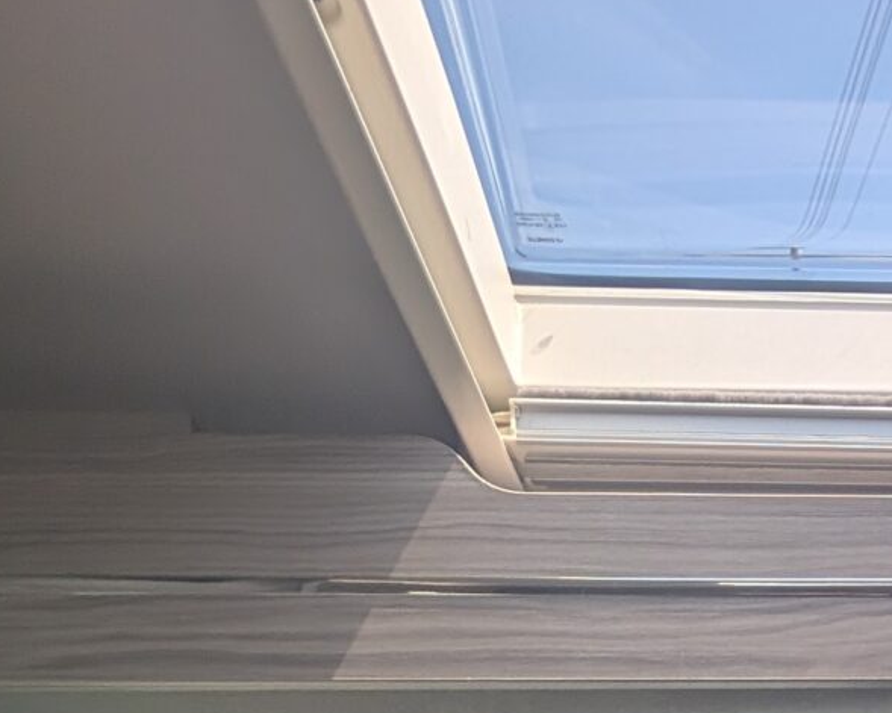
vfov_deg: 20.5
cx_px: 1050
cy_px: 1299
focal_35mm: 51
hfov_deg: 31.3
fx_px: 1346
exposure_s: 1/1045
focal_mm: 2.02
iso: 50
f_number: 1.7
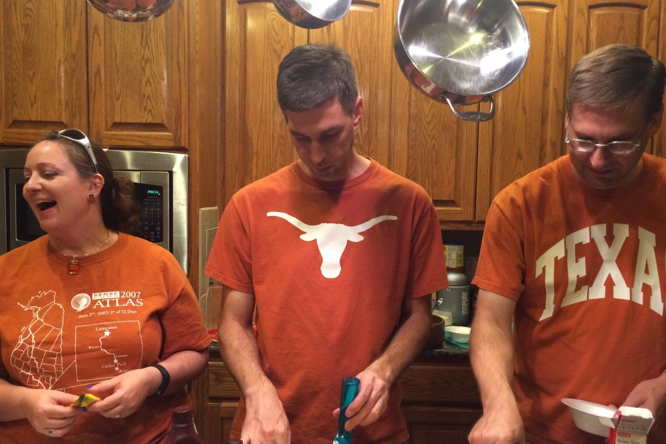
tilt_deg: -4.4
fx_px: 573
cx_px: 338
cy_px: 231
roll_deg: -0.4
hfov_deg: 60.3
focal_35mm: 31
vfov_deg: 42.3
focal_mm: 4.15
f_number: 2.2
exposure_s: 1/30
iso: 250
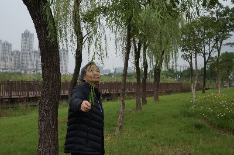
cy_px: 78
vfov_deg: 34.1
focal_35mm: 39
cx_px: 117
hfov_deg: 49.6
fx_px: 253
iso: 400
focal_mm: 26
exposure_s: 1/640
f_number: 11
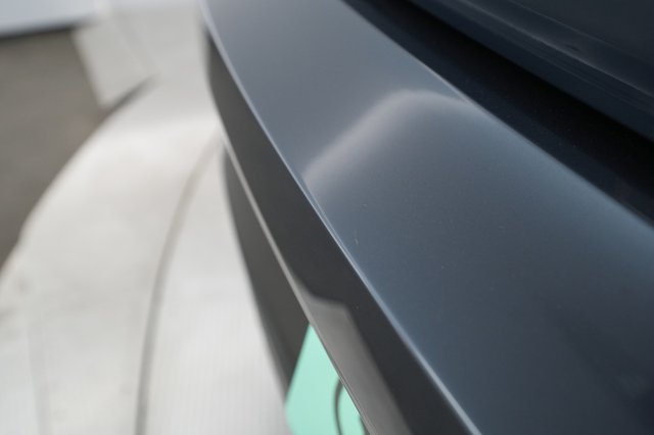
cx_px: 327
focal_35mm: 28
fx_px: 508
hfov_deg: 65.5
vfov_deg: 46.4
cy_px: 218
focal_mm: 28
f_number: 4.5
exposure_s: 1/100
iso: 2000
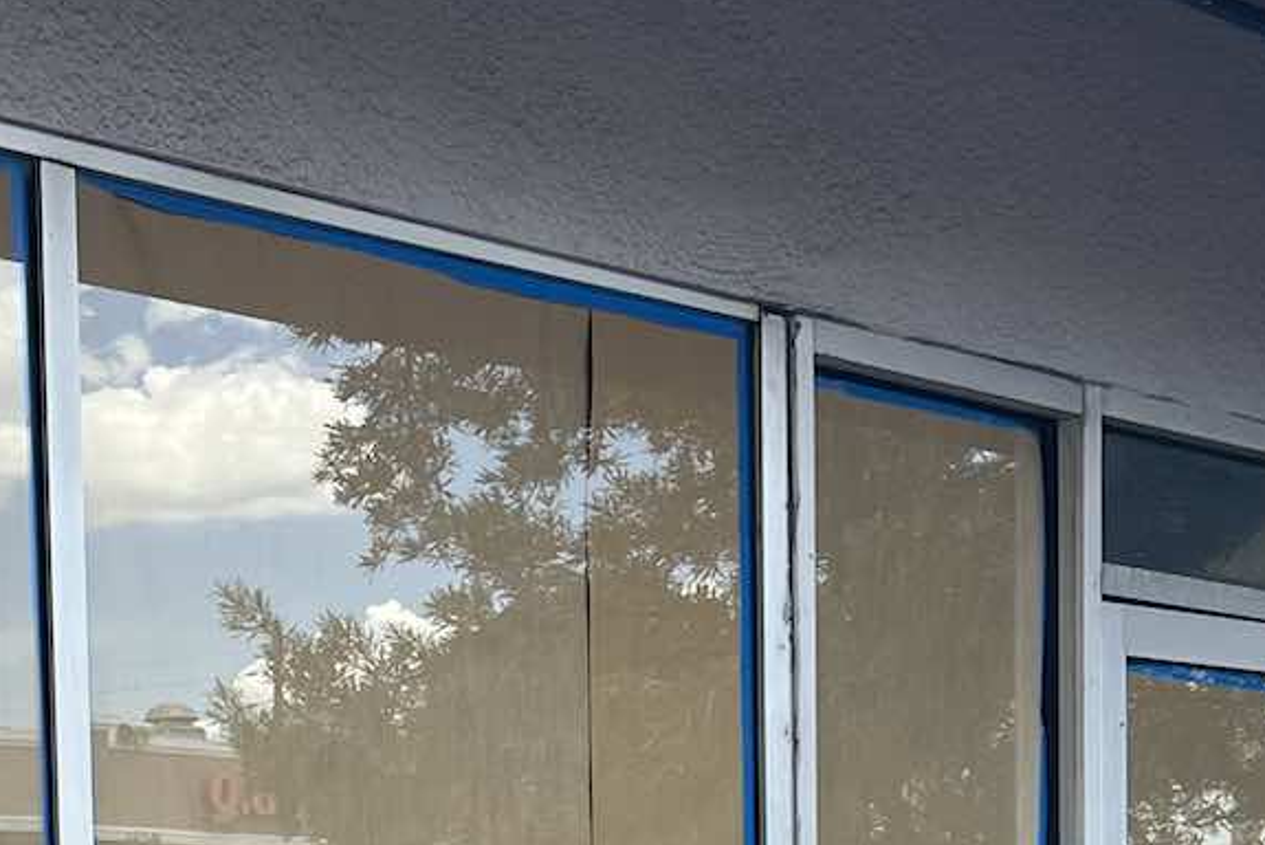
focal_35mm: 94
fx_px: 3305
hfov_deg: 21.5
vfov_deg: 13.9
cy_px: 1144
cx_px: 363
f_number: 1.5
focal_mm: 5.7
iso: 50
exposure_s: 1/743
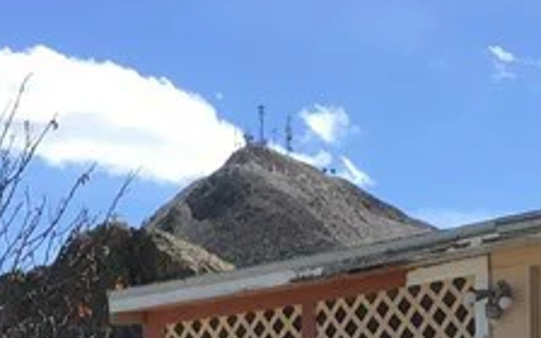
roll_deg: +0.2
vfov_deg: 8.4
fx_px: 2212
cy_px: 613
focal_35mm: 150
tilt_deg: -1.9
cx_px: 273
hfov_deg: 13.9
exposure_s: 1/1006
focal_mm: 3.3
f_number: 2.4
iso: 25
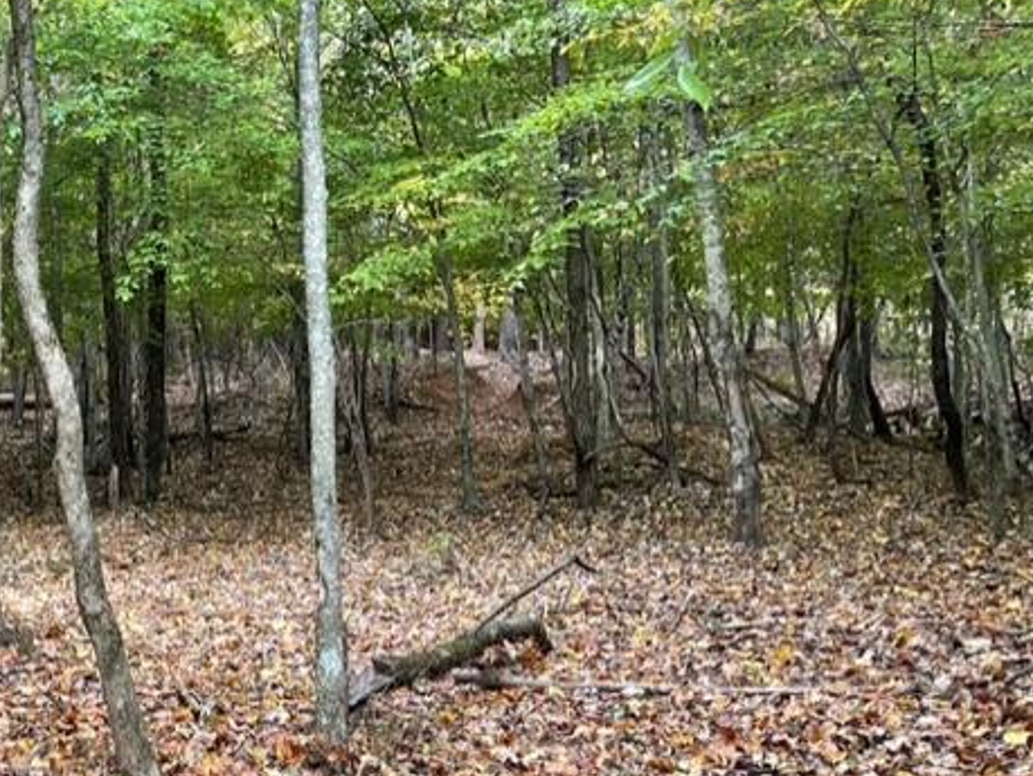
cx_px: 59
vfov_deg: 25.2
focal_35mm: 58
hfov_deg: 31.3
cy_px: 507
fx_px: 1732
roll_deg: +1.4
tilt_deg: +0.8
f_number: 1.6
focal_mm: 5.1
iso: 40
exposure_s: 1/121
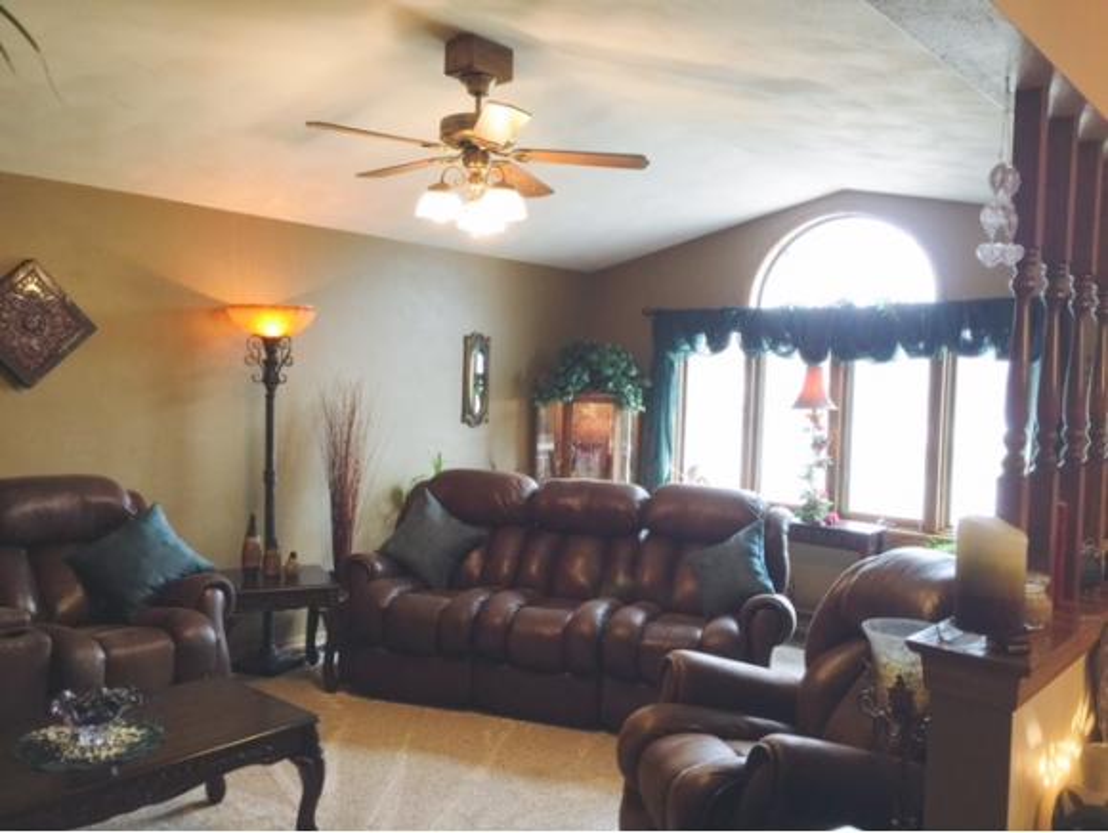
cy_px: 416
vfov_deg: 48.3
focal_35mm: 29
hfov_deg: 61.6
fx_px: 929
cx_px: 554
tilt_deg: -0.7
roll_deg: -2.4
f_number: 2.2
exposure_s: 1/15
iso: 50
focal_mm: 4.15
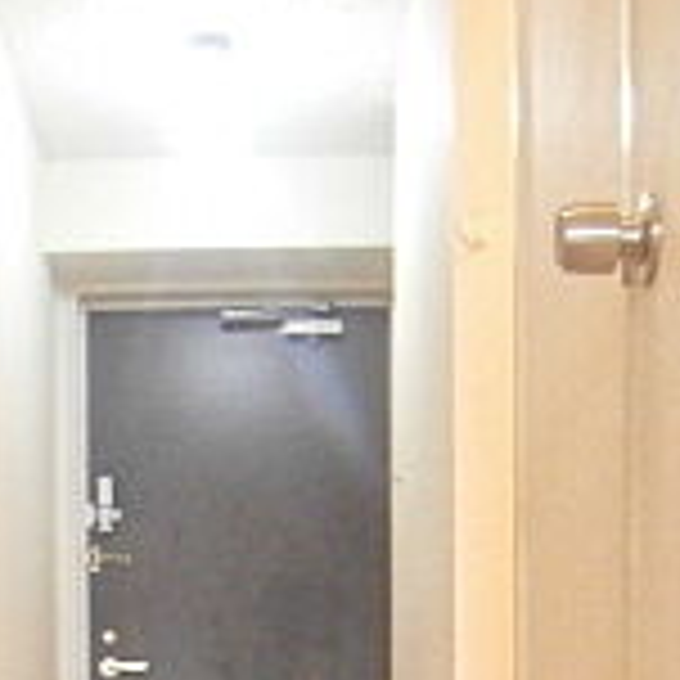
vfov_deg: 14.0
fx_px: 2578
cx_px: 180
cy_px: 1058
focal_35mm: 116
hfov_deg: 15.0
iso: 800
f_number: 2.9
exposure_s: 1/40
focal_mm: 5.5
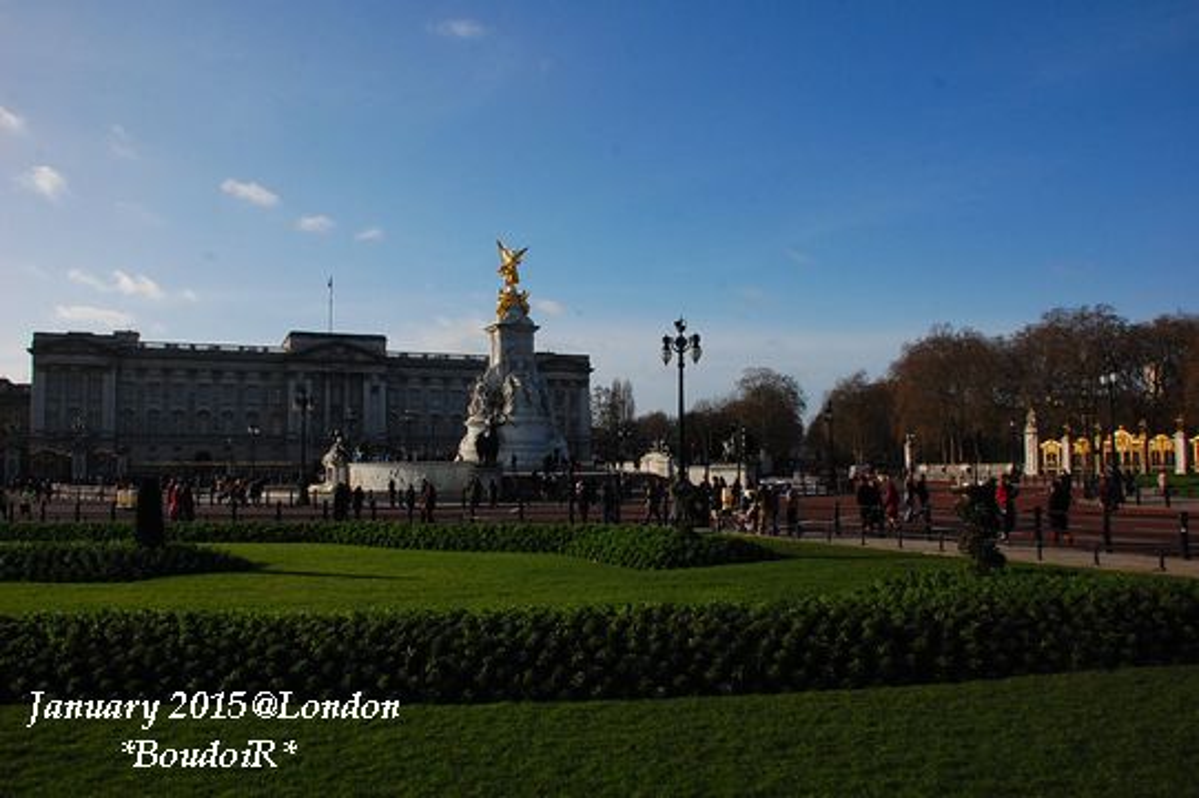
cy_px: 399
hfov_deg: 67.4
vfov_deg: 47.9
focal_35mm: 27
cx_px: 600
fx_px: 899
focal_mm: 18
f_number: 11
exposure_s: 1/500
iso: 400
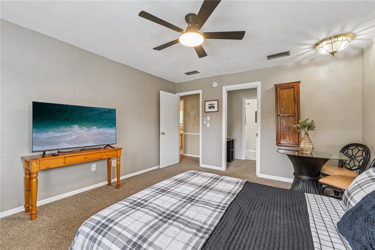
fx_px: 156
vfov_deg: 77.3
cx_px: 188
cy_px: 125
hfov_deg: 100.4
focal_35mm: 15
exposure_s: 1/13
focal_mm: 10
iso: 400
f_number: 9
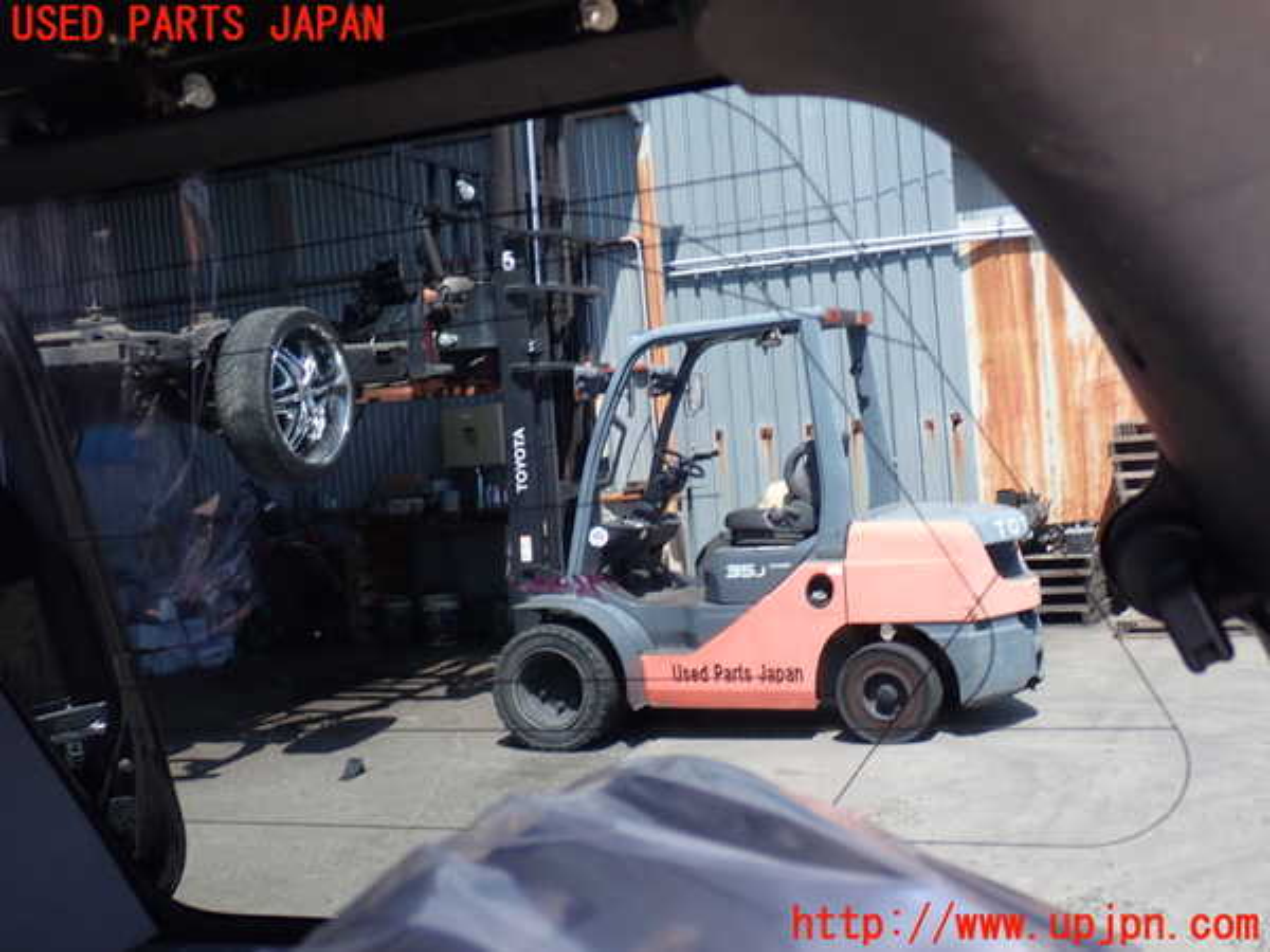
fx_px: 1614
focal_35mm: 44
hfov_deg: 42.9
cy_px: 476
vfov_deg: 32.9
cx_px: 635
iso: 200
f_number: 2.9
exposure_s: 1/50
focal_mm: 7.84
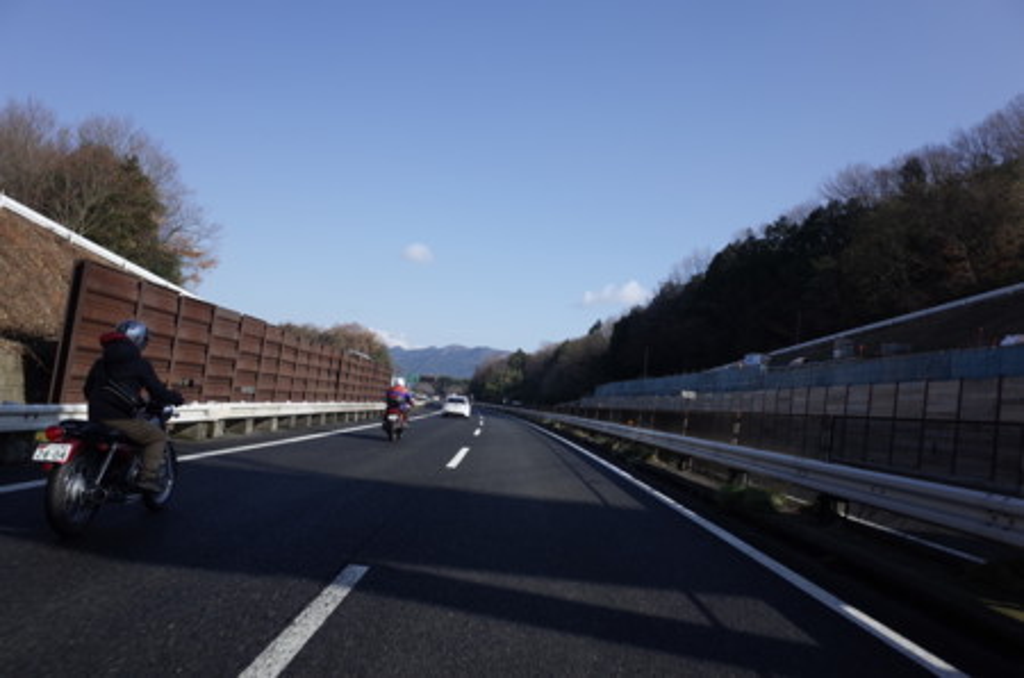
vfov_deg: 46.2
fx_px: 795
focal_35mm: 28
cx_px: 512
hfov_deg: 65.6
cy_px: 339
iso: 100
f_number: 4
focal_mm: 18.3
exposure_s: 1/750
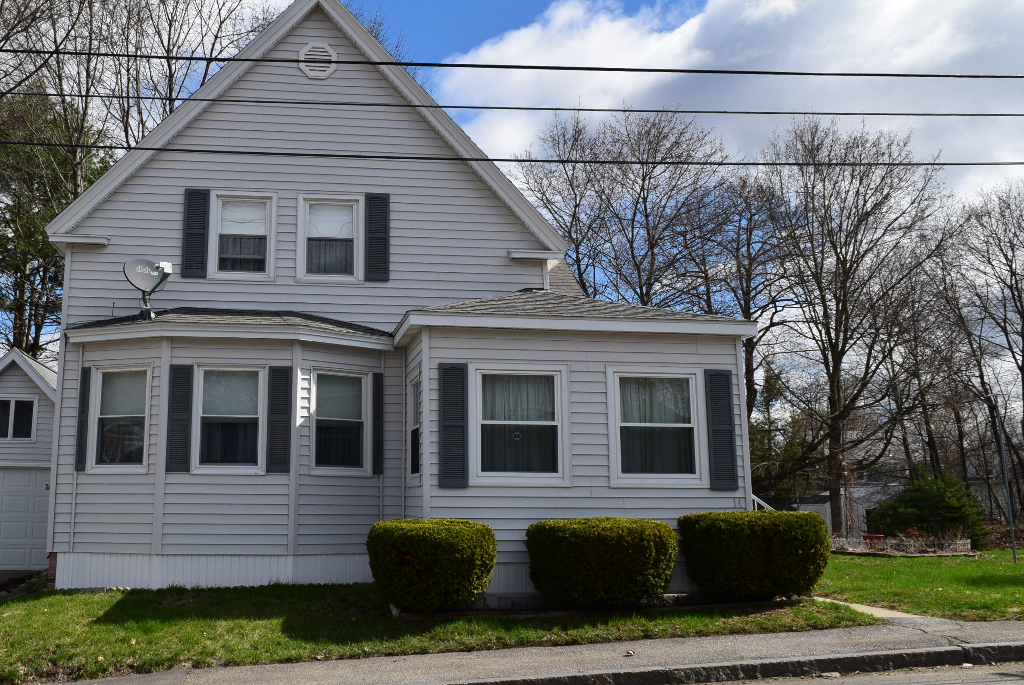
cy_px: 302
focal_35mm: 34
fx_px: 968
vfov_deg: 38.9
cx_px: 390
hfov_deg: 55.2
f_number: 11
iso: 400
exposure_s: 1/500
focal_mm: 18
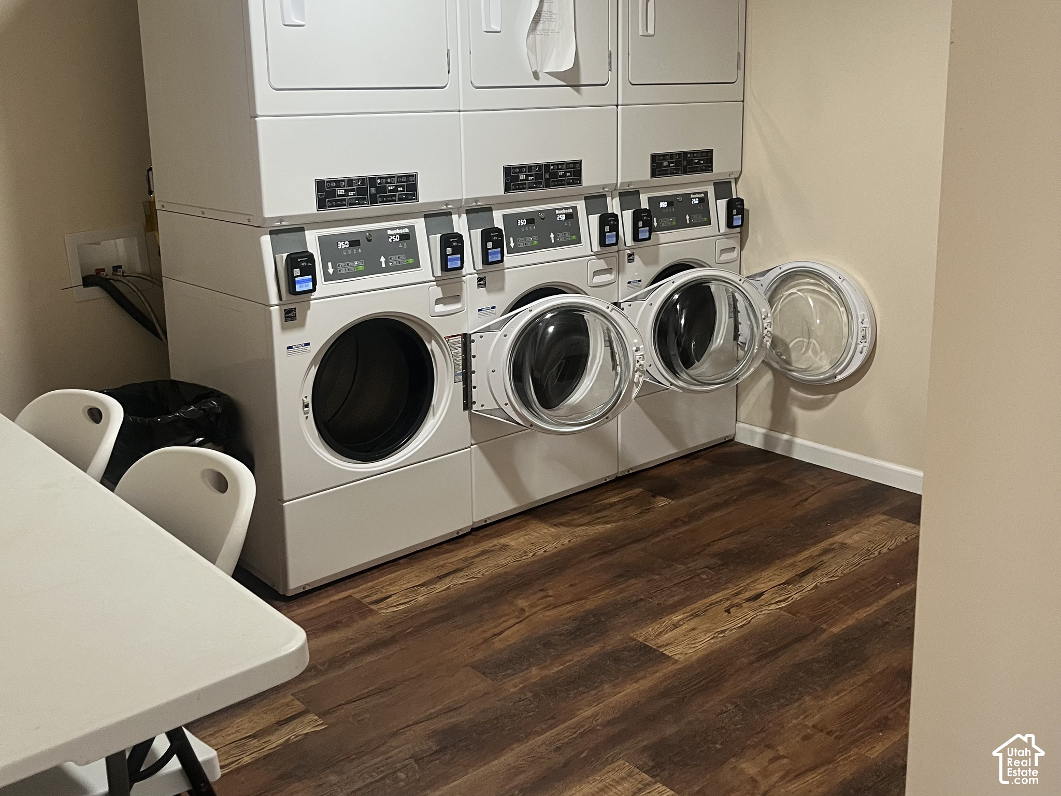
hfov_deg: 67.3
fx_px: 797
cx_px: 530
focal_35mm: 26
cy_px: 398
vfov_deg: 53.1
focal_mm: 5.1
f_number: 1.6
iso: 160
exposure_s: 1/59
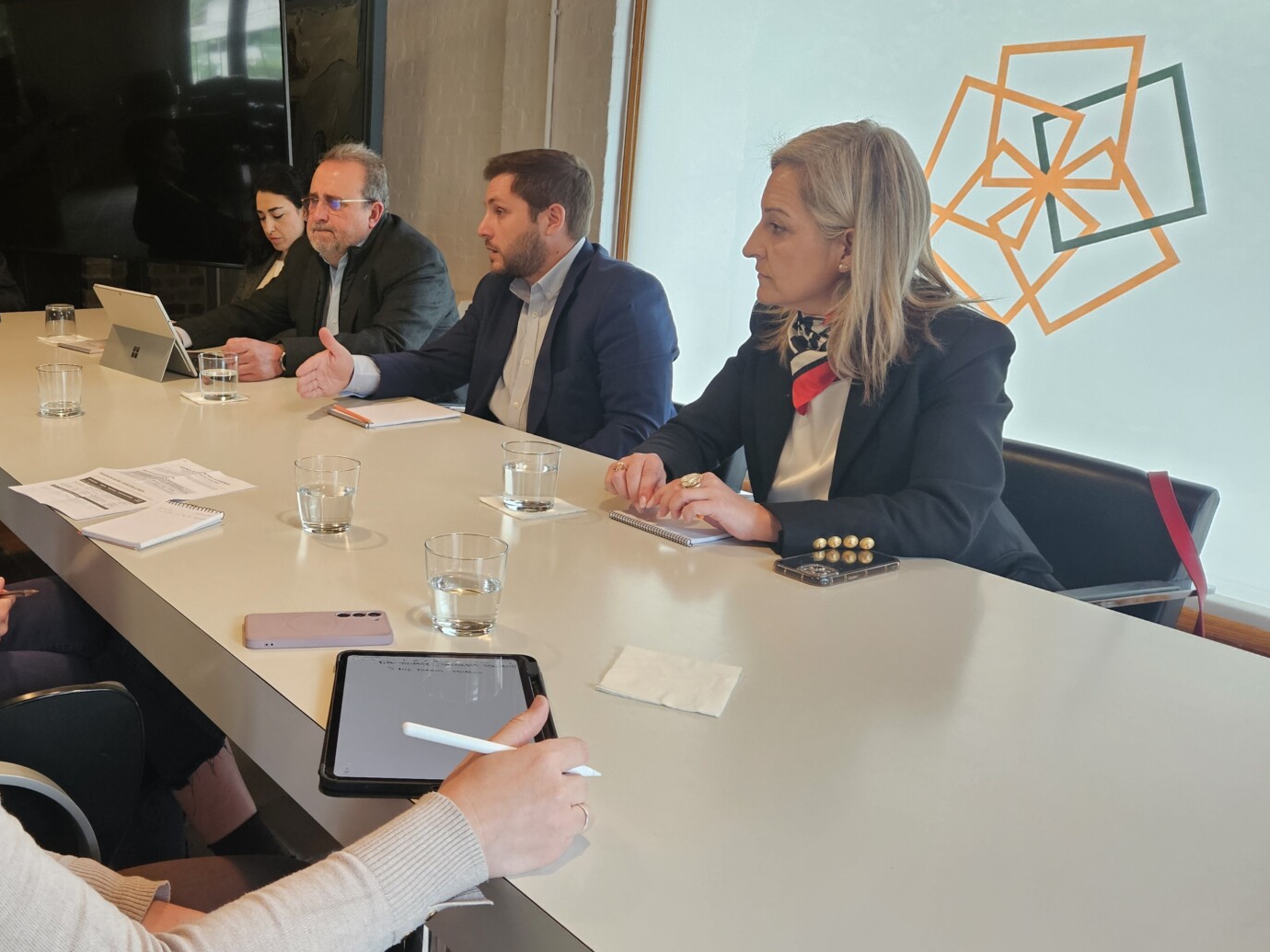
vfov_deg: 44.1
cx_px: 398
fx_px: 1174
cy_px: 453
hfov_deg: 55.3
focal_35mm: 32
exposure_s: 1/100
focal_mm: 5.4
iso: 250
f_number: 1.8
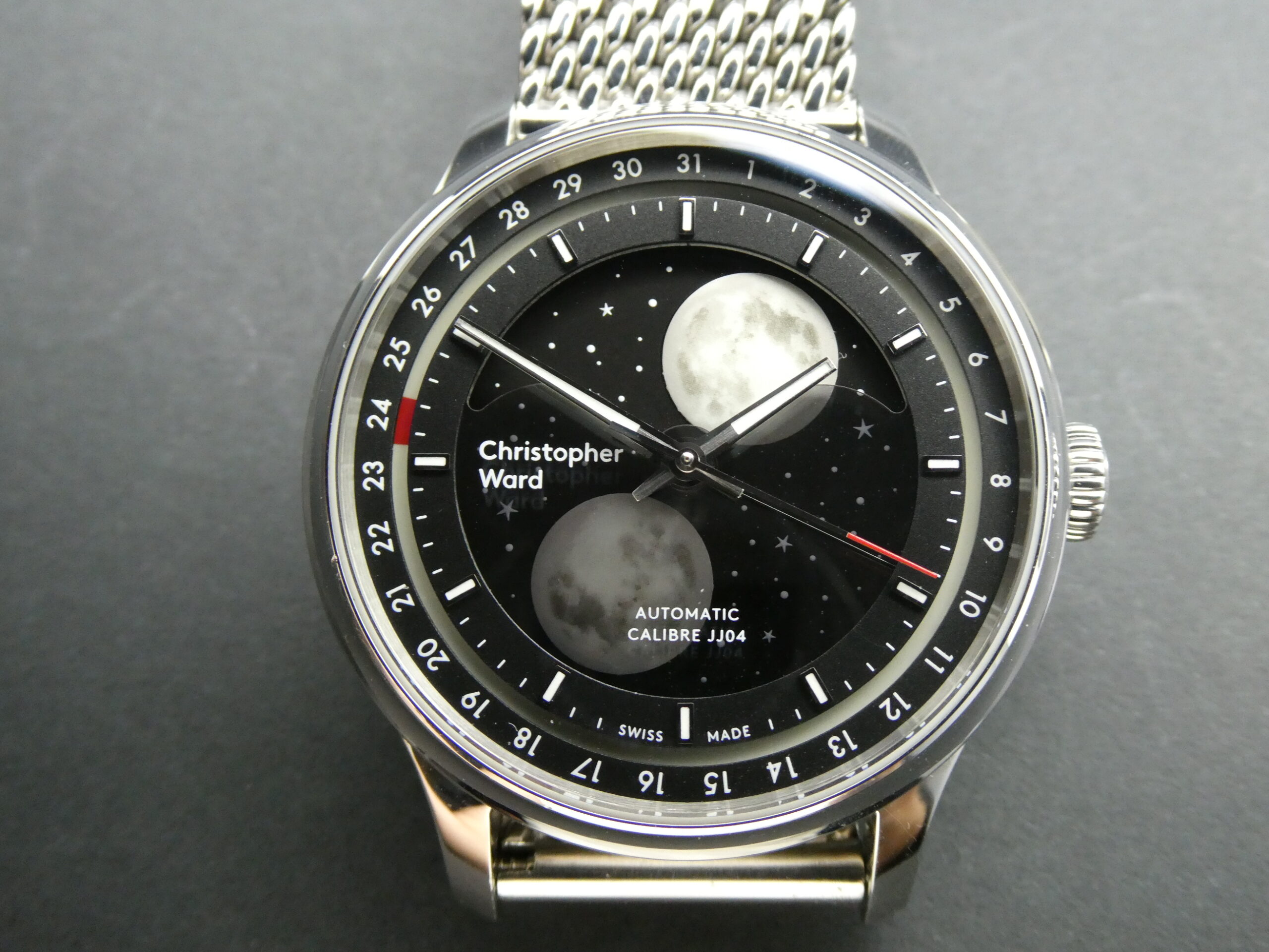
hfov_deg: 42.9
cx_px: 634
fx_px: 1613
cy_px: 476
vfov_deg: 32.9
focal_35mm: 44
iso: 800
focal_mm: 7.8
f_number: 3.9
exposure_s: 1/80
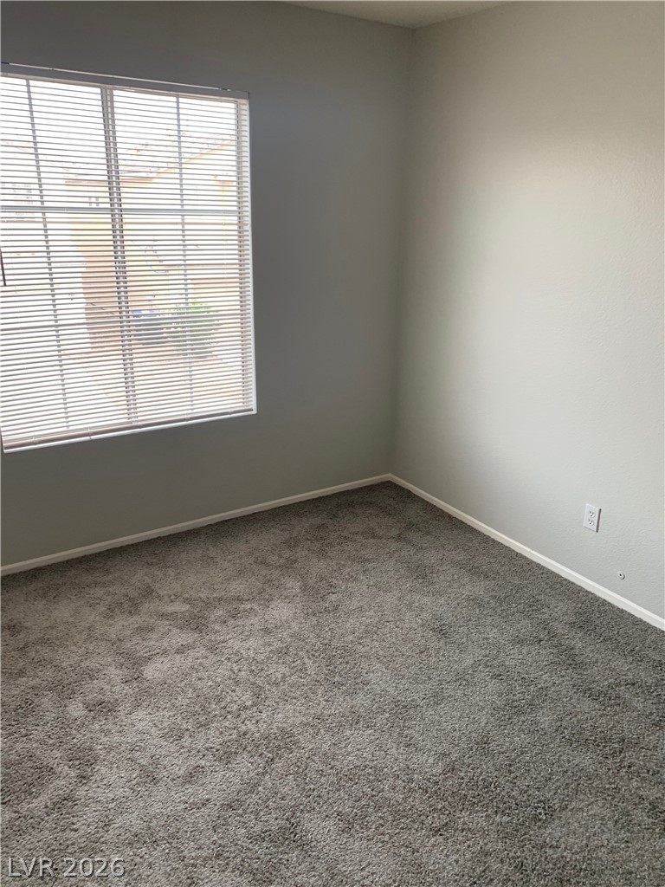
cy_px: 444
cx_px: 332
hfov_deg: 53.1
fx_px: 666
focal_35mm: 26
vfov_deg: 67.3
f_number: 1.8
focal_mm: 4.25
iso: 50
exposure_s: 1/121
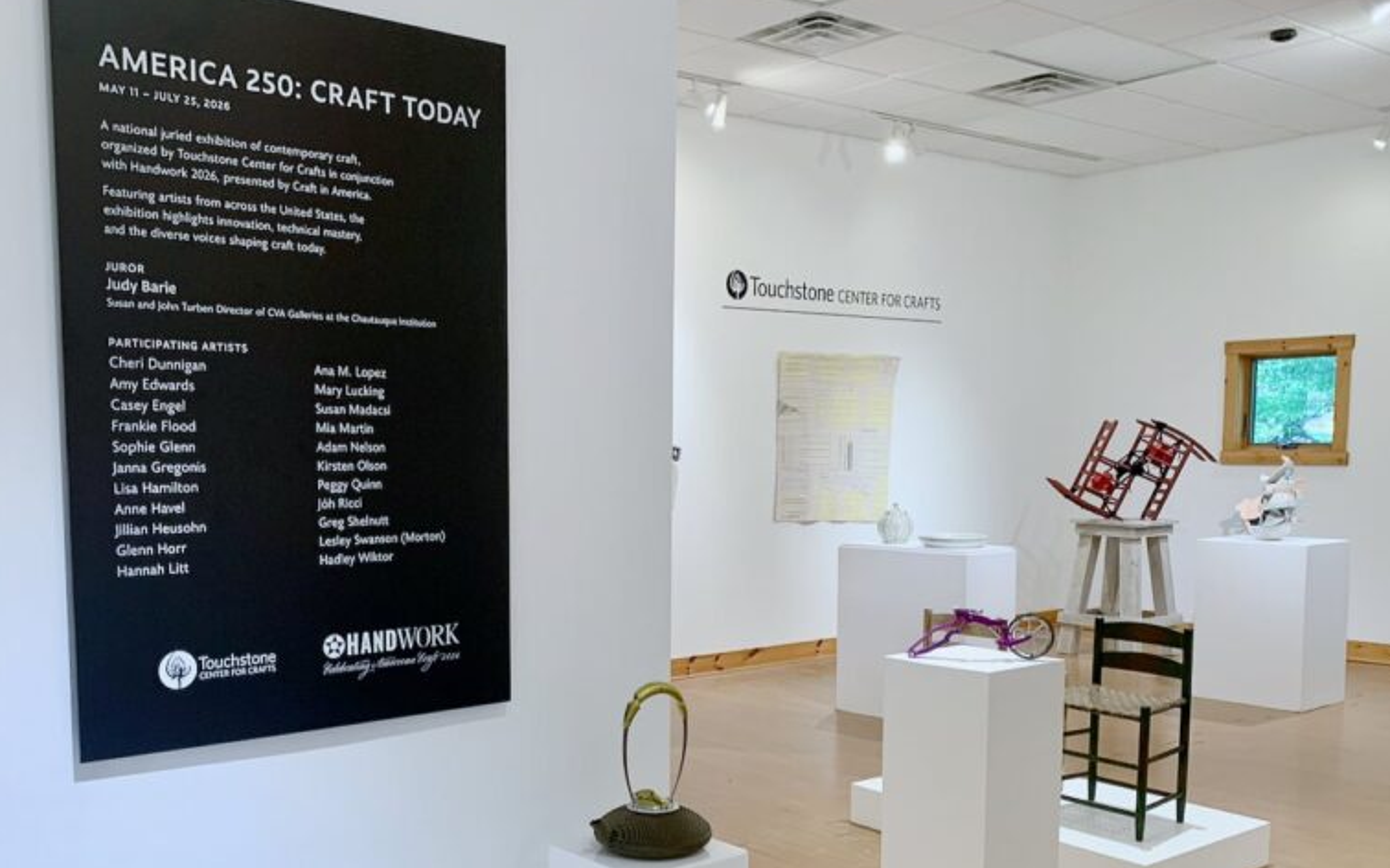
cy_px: 447
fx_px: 1060
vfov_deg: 44.5
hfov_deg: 66.5
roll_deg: +0.9
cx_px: 697
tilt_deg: -5.1
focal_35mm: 28
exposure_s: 1/120
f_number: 1.8
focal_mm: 4.25
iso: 80
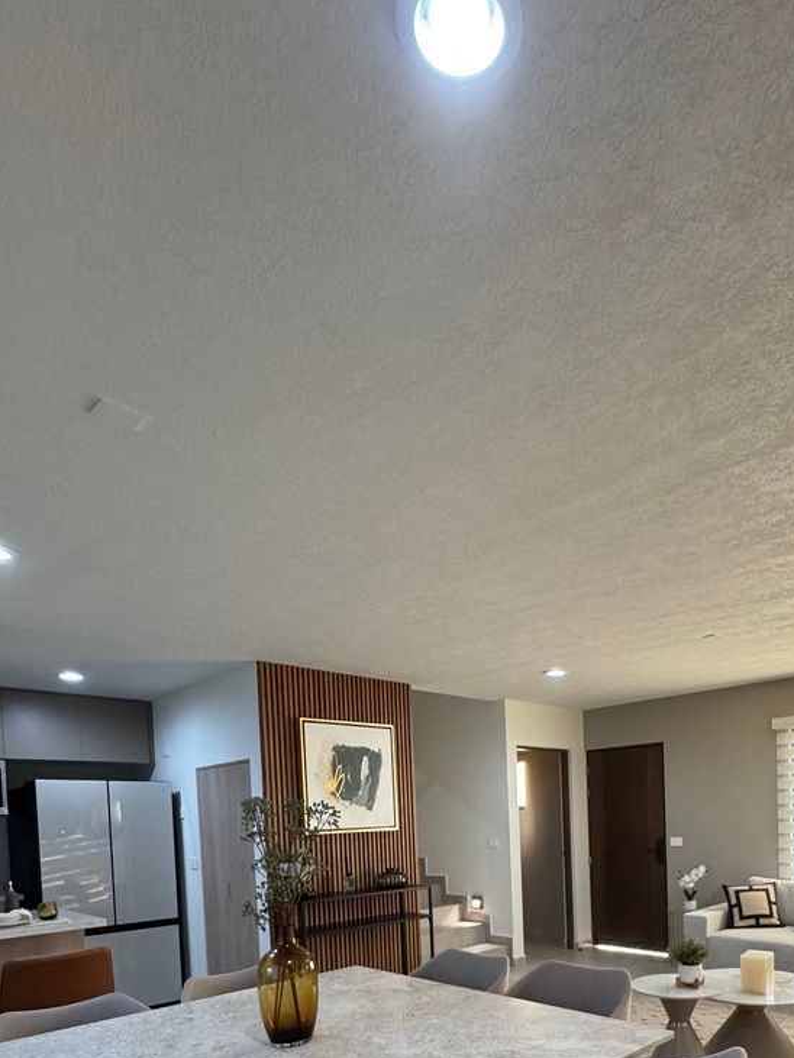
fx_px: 703
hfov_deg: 57.9
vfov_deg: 67.1
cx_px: 511
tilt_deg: -2.0
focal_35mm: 23
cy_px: 845
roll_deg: +2.0
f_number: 2.2
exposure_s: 1/60
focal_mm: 2.22
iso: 250
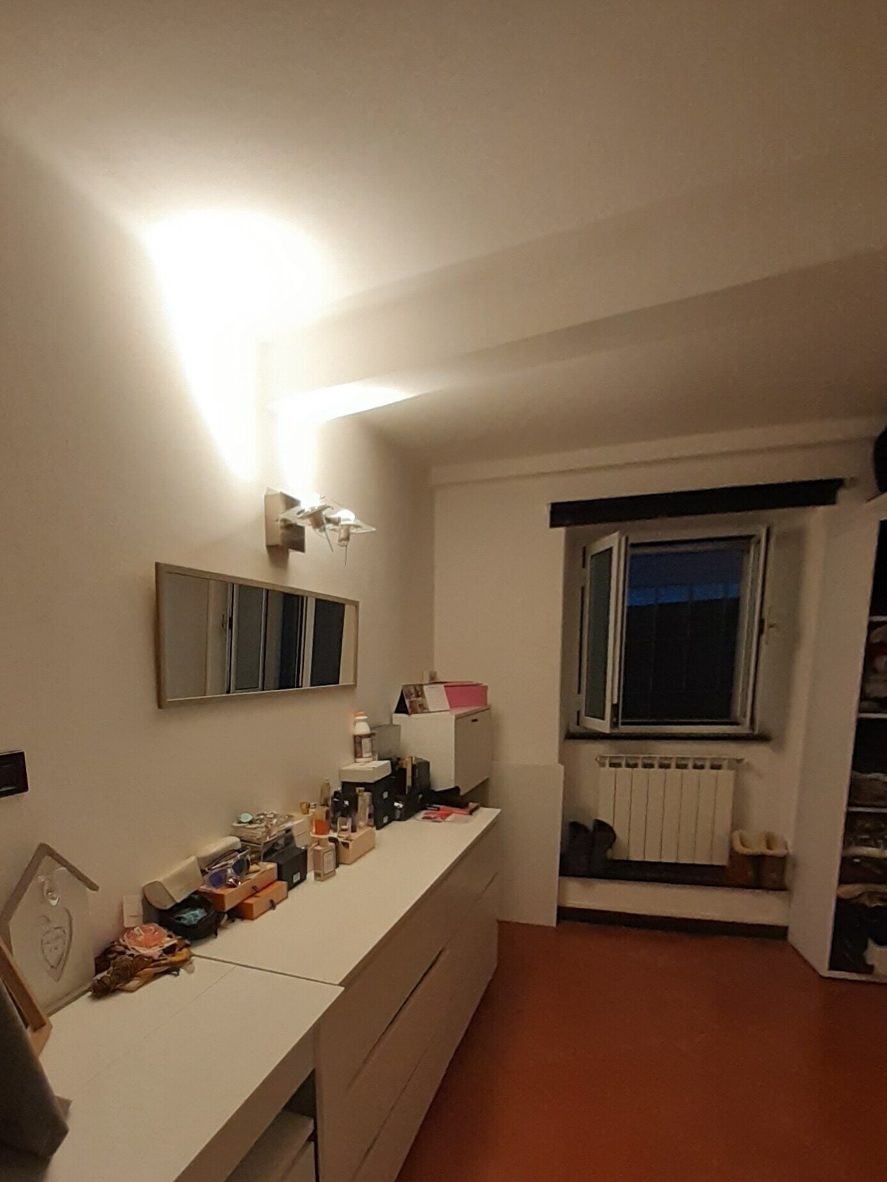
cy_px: 784
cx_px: 333
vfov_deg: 84.8
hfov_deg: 70.4
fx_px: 615
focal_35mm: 18
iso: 250
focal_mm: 1.13
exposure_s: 1/50
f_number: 2.2
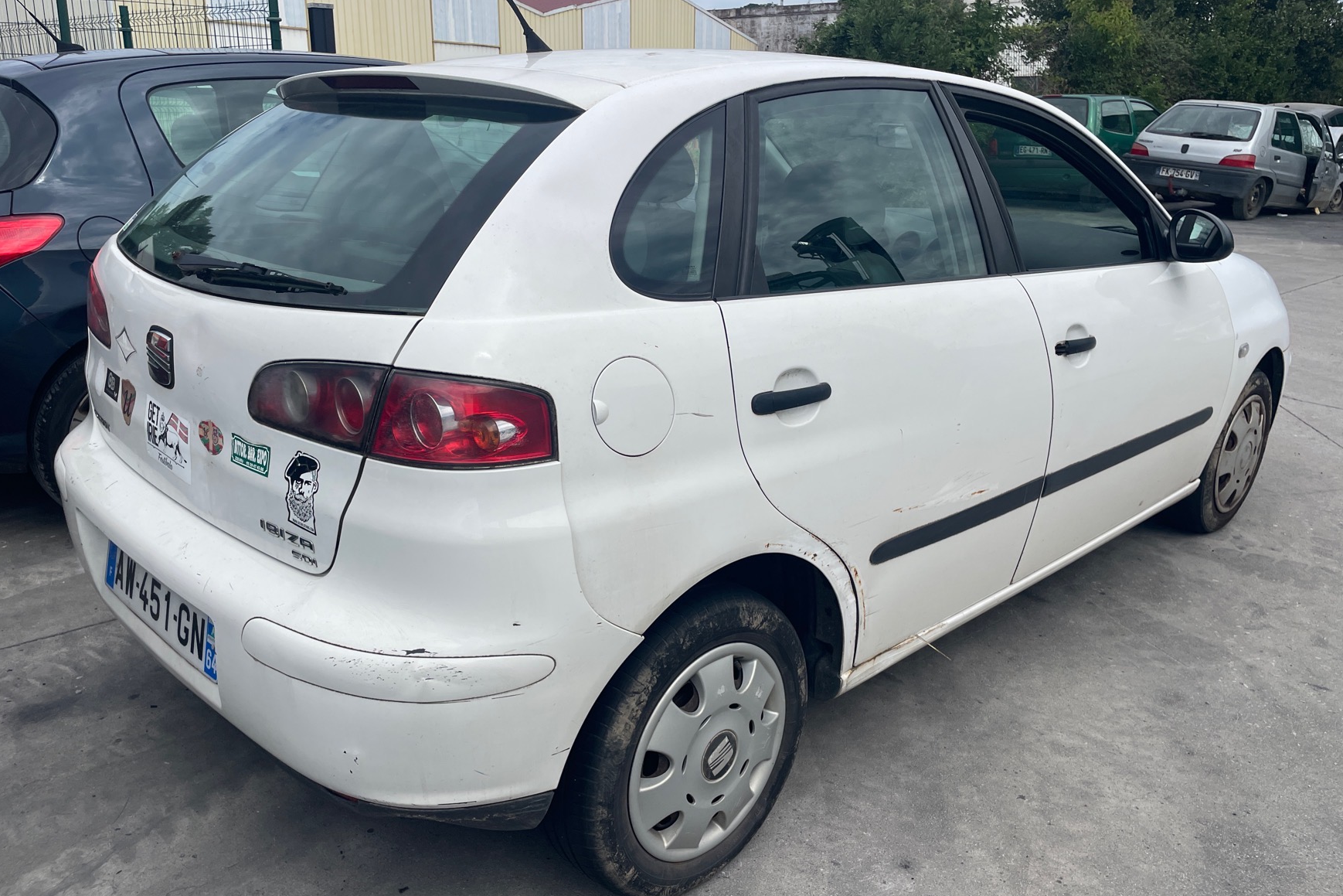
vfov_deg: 46.4
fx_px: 1045
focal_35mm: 28
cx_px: 654
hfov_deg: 65.5
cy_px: 472
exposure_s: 1/5051
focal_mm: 4.2
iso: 32
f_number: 1.6
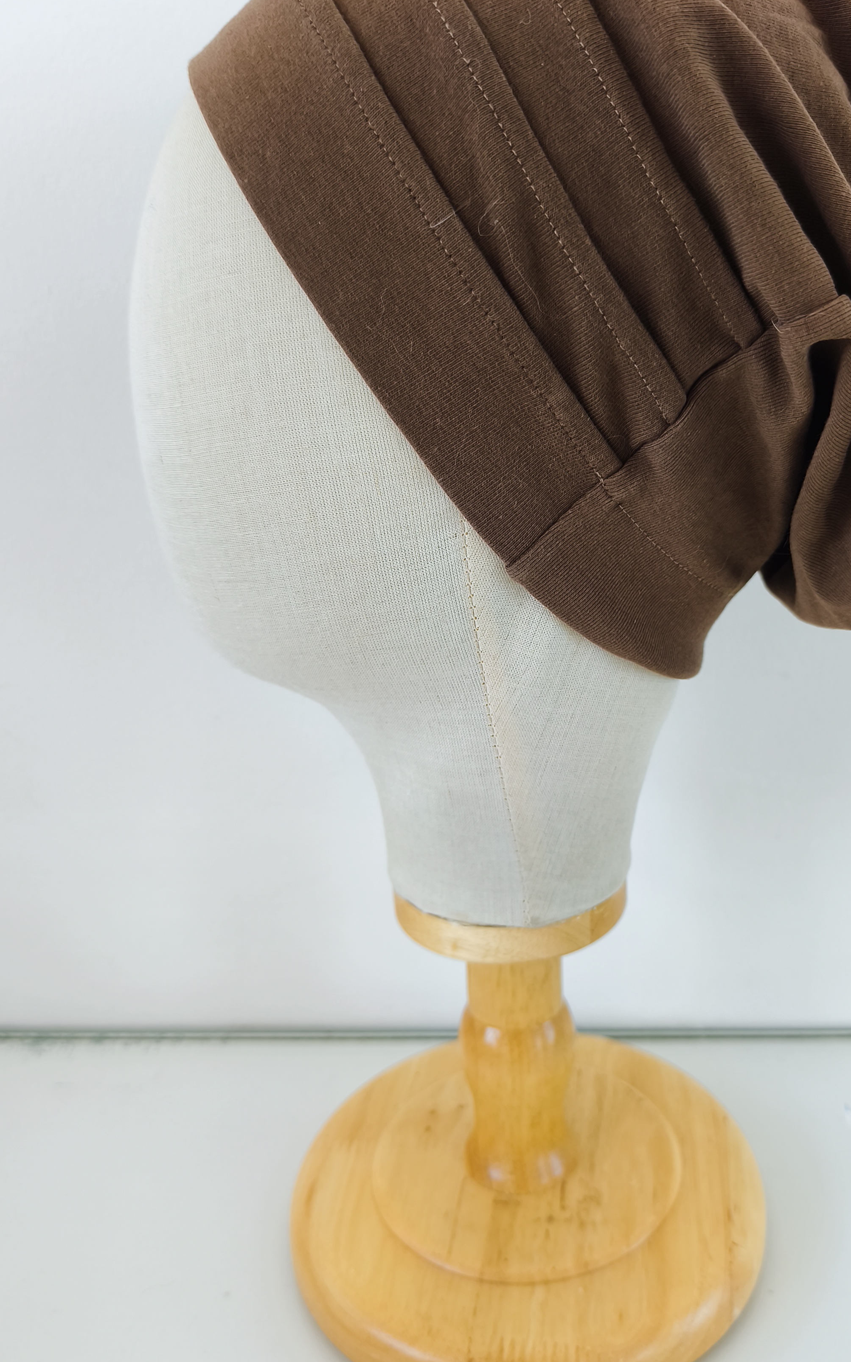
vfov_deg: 61.2
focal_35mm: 31
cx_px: 527
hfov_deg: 40.3
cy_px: 650
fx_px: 1151
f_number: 1.65
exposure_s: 1/30
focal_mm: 6.14
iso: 50
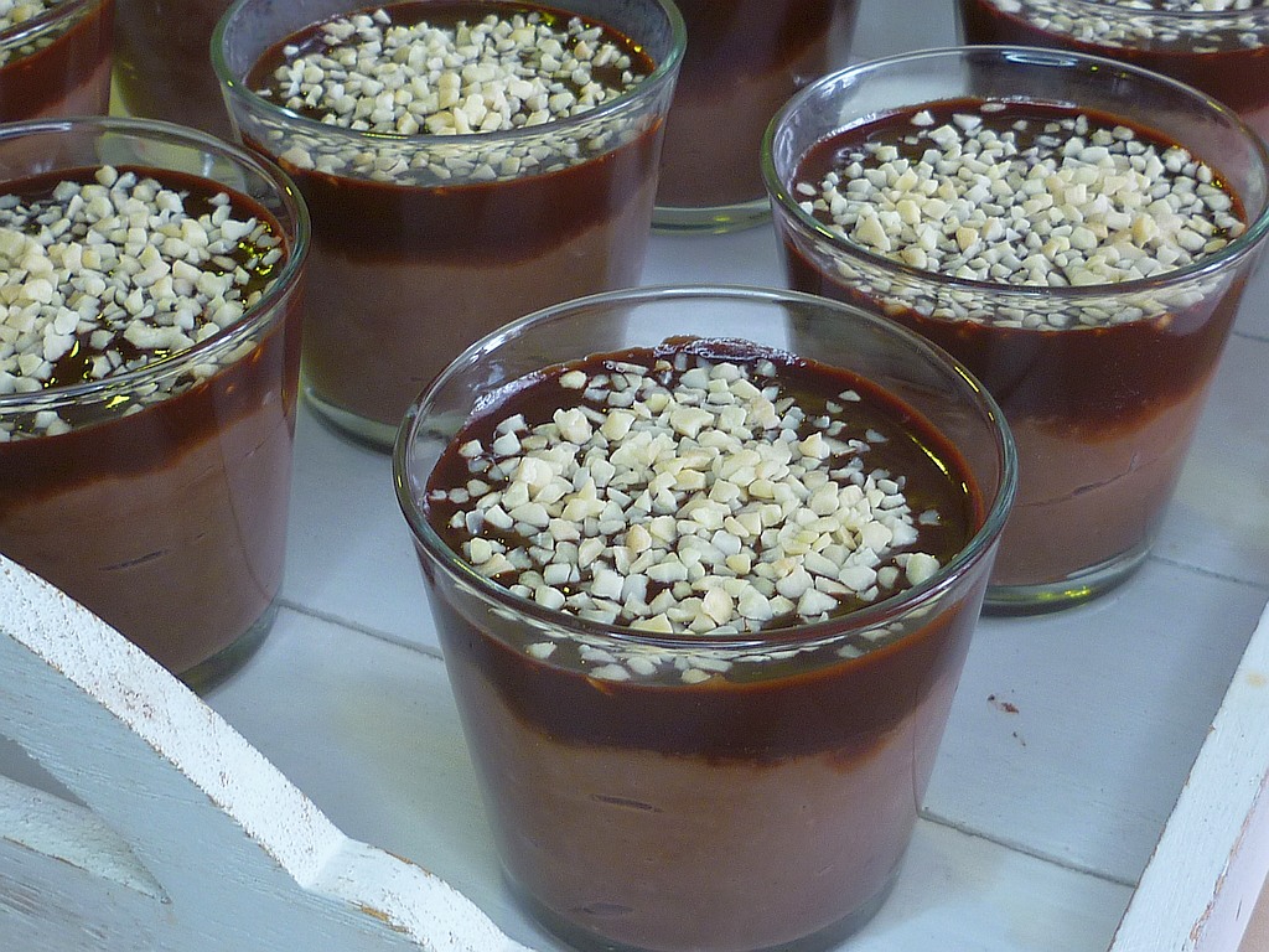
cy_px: 476
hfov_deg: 30.3
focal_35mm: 64
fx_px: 2346
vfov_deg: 22.9
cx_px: 634
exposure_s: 1/40
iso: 80
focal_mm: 5.9
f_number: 2.9
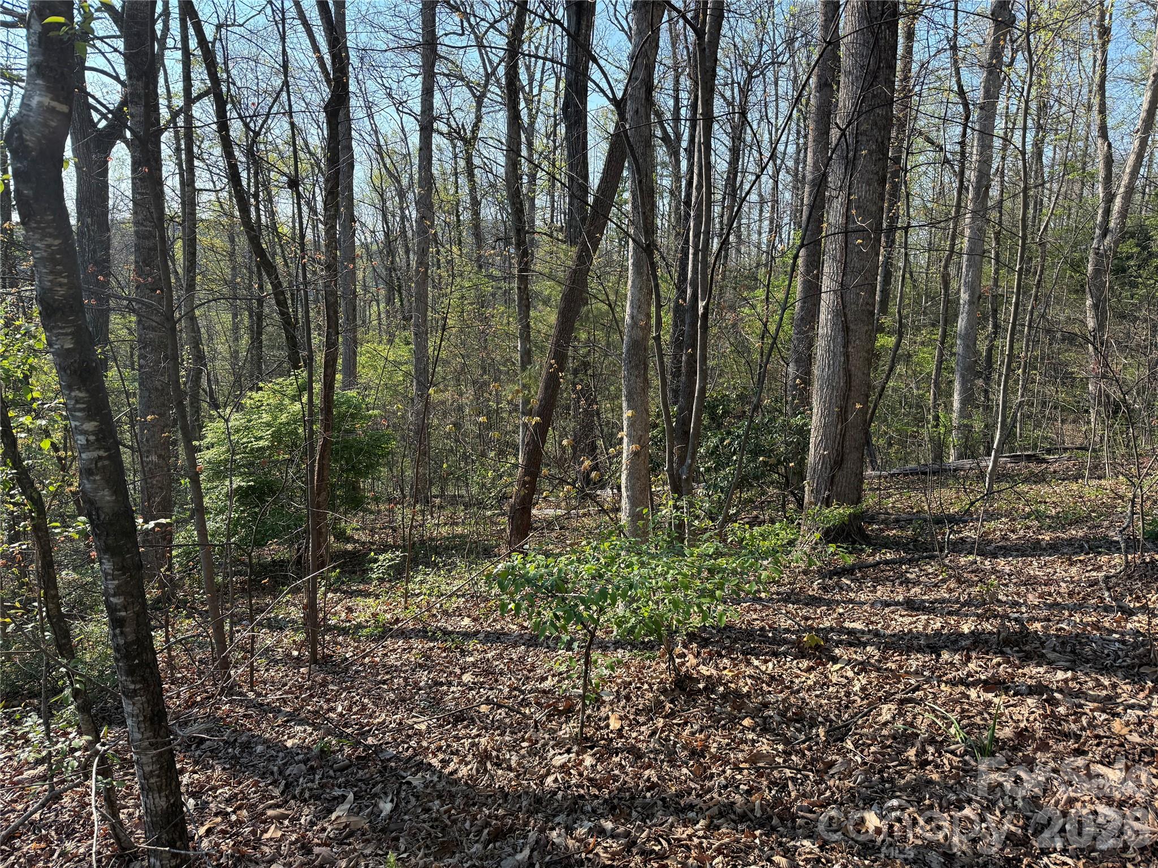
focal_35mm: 24
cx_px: 579
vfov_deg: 56.8
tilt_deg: -7.5
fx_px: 803
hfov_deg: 71.6
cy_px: 434
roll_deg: -4.0
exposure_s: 1/1653
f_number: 1.78
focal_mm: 6.76
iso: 100
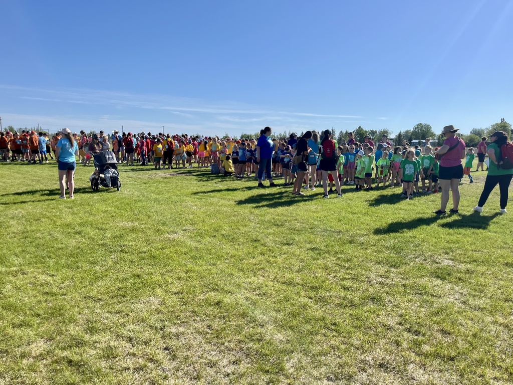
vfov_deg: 53.1
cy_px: 192
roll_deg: -1.2
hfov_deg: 67.3
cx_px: 256
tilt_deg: -6.8
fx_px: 385
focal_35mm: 26
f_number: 1.6
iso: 50
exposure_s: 1/4484
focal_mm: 5.1
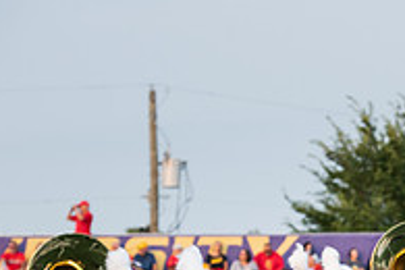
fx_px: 3420
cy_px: 344
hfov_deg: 6.7
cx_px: 542
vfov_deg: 4.5
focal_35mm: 304
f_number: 5.6
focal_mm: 102
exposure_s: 1/500
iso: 640
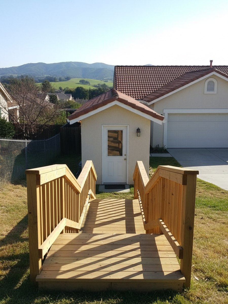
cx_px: 114
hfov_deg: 56.8
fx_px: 211
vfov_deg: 71.6
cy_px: 152
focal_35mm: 24
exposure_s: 1/1316
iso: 1030
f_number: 1.68
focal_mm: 6.8
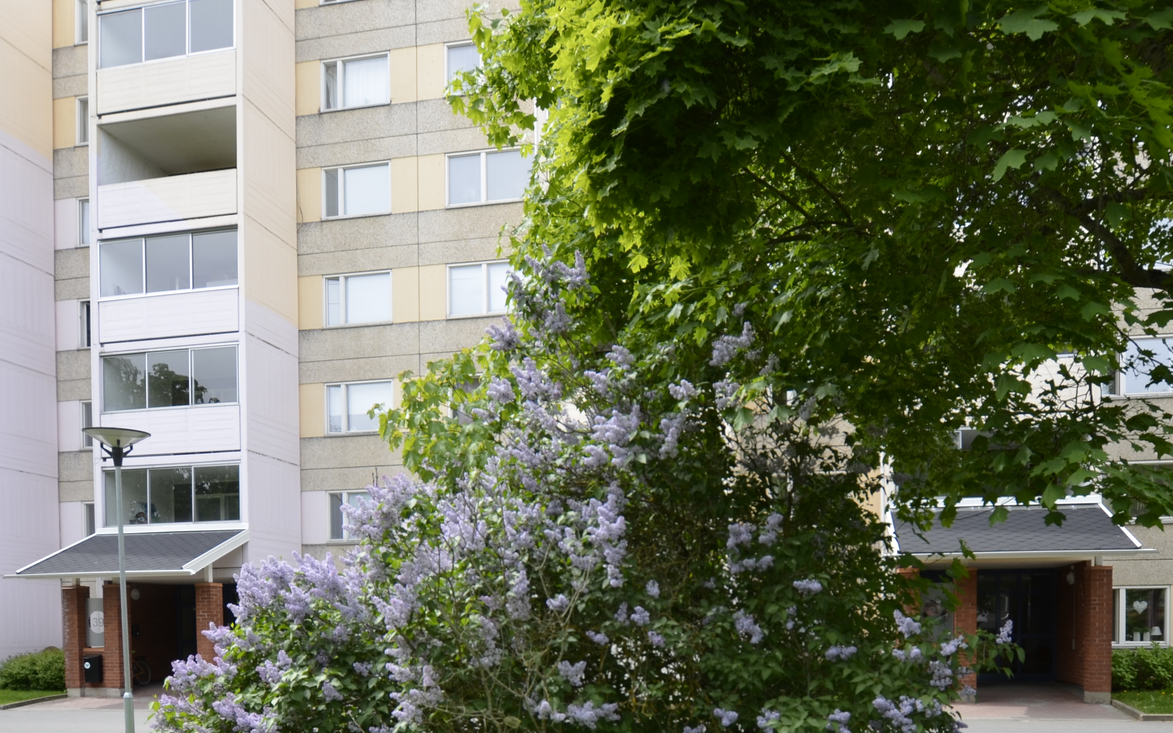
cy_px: 649
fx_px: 831
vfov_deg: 43.8
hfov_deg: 70.0
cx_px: 673
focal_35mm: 26
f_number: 6.3
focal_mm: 10
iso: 200
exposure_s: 1/160
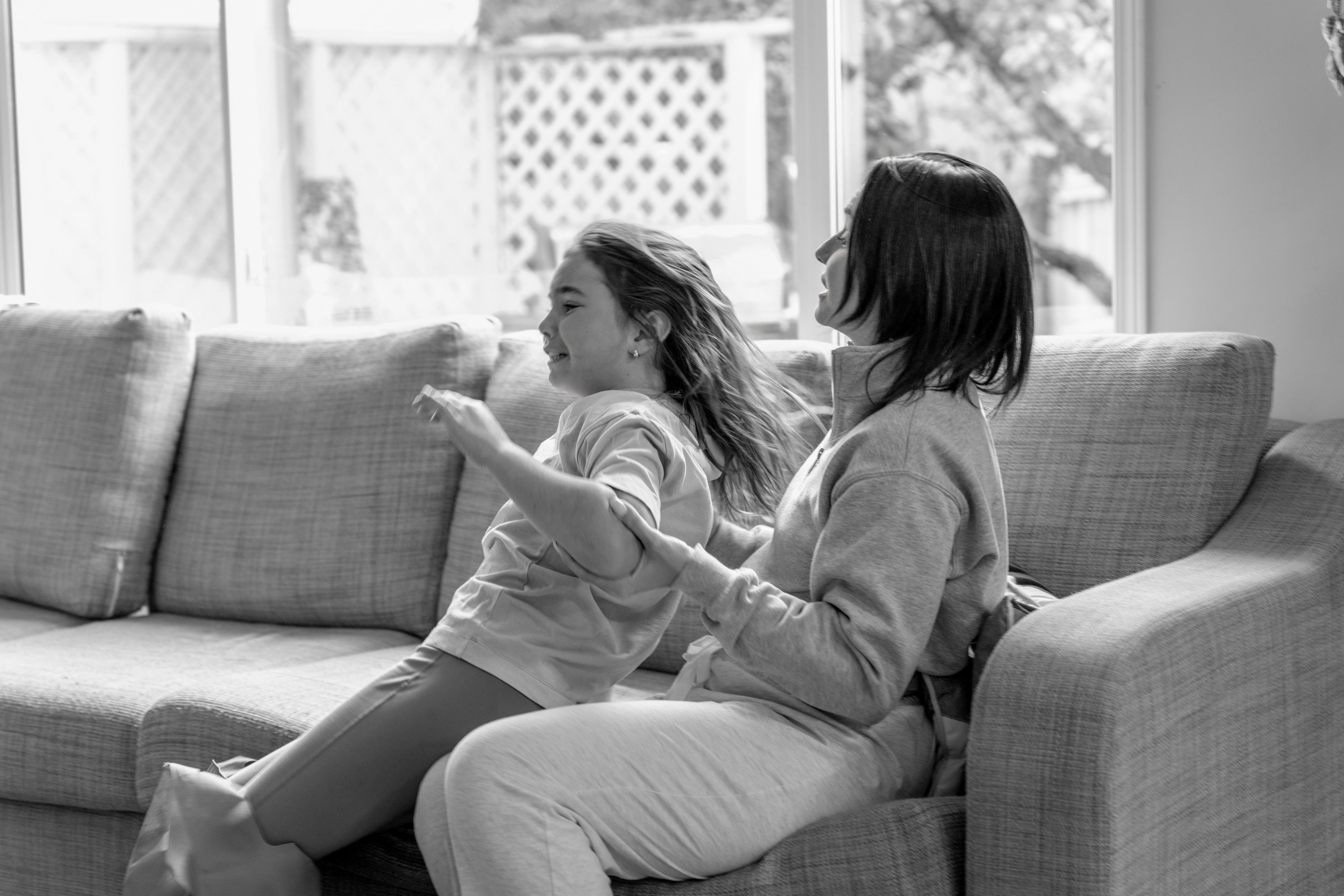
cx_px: 672
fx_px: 2800
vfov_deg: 18.2
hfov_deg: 27.0
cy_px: 448
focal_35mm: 75
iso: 1250
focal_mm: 75
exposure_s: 1/60
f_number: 4
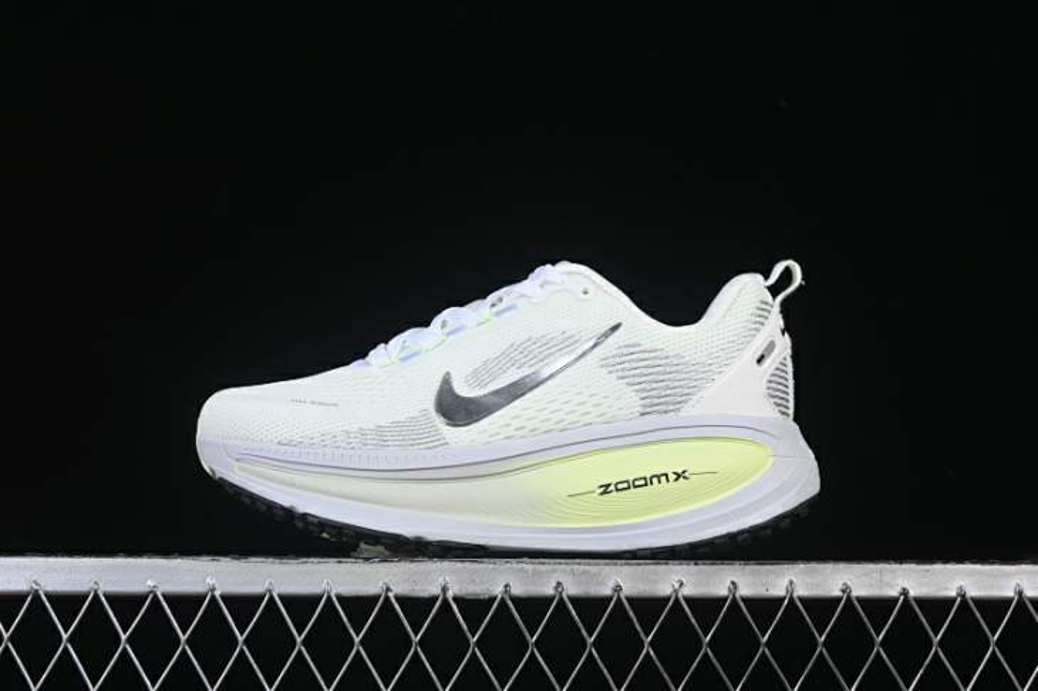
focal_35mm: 75
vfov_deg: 18.2
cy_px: 346
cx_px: 519
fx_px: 2161
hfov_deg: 27.0
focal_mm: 50
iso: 160
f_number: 8
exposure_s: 1/100
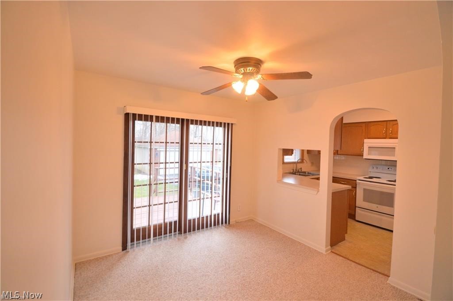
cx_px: 226
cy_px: 150
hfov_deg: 100.5
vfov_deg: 77.2
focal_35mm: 15
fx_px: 189
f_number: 3.5
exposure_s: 1/60
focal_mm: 10
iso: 800
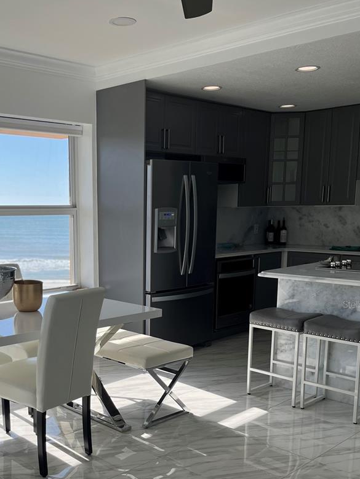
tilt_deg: -10.7
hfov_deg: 35.5
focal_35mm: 40
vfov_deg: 46.3
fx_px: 555
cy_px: 304
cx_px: 110
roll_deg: +1.1
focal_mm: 5.1
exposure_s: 1/657
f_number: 1.6
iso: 50
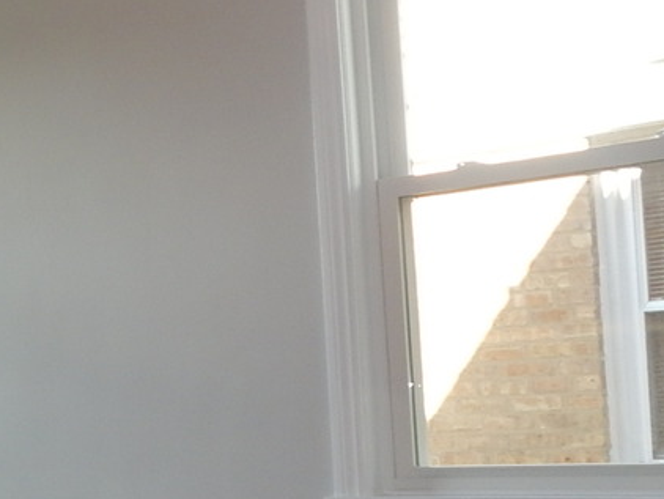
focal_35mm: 75
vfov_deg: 19.5
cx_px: -94
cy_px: 395
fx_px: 1439
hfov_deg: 24.0
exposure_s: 1/80
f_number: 3
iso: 125
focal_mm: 4
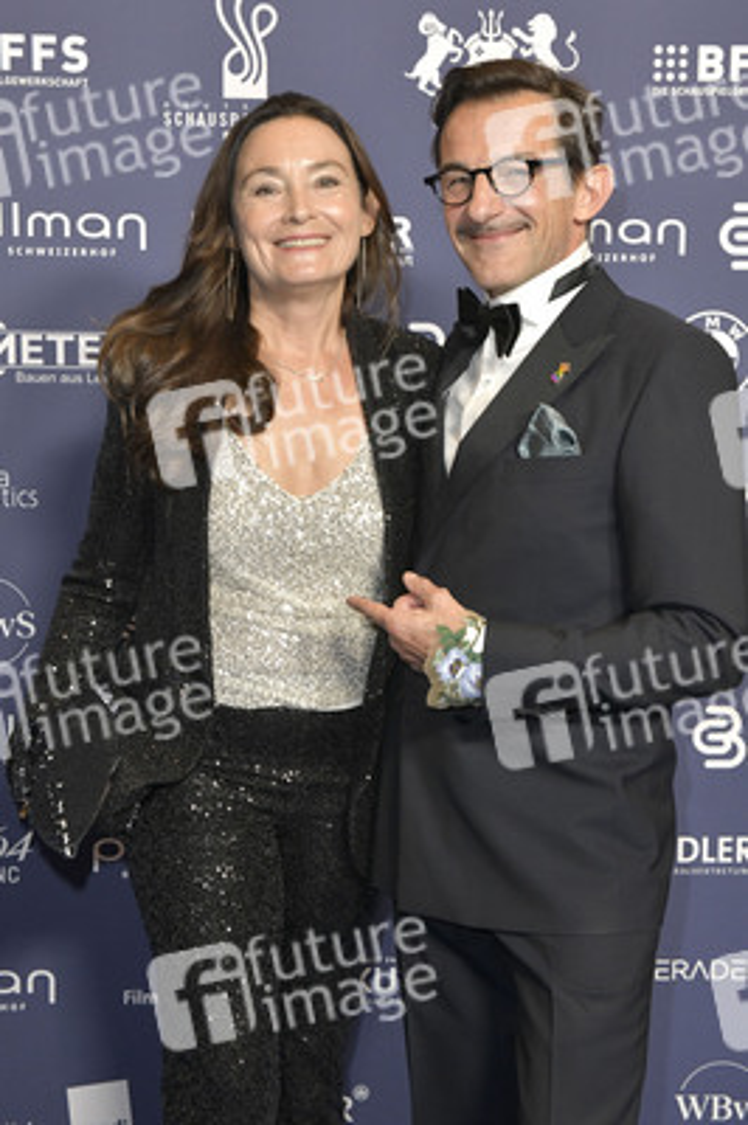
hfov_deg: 26.9
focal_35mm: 50
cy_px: 562
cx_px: 374
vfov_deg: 39.6
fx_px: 1561
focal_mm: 50
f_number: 6.3
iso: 2000
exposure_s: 1/250
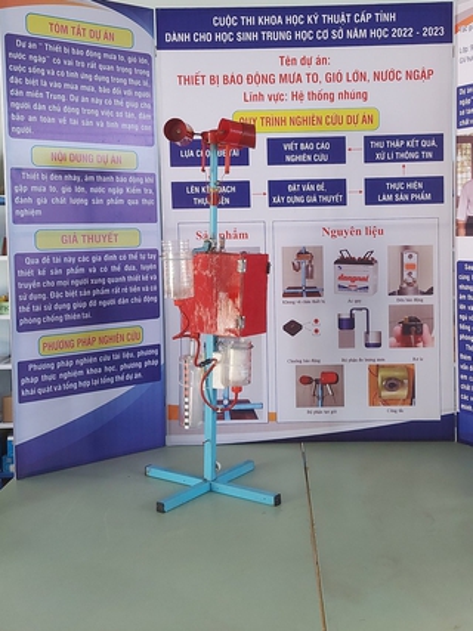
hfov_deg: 56.8
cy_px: 316
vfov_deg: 71.6
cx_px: 236
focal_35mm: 24
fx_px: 437
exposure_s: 1/60
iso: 125
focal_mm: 5.23
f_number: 1.8
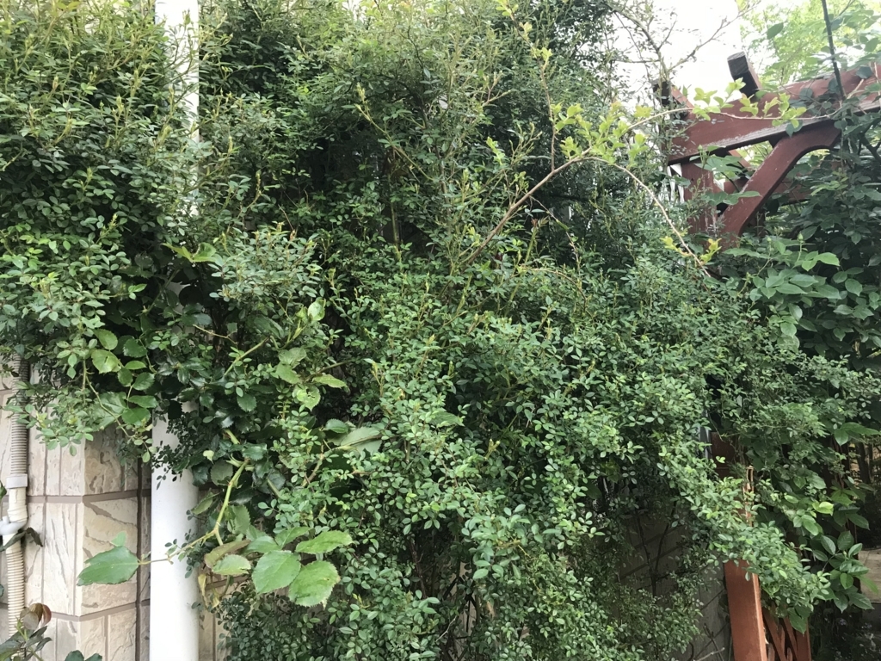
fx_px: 713
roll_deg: +2.7
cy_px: 330
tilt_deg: +9.4
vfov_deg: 49.7
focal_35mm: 28
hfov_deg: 63.4
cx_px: 440
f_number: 1.8
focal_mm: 3.99
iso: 25
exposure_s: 1/30
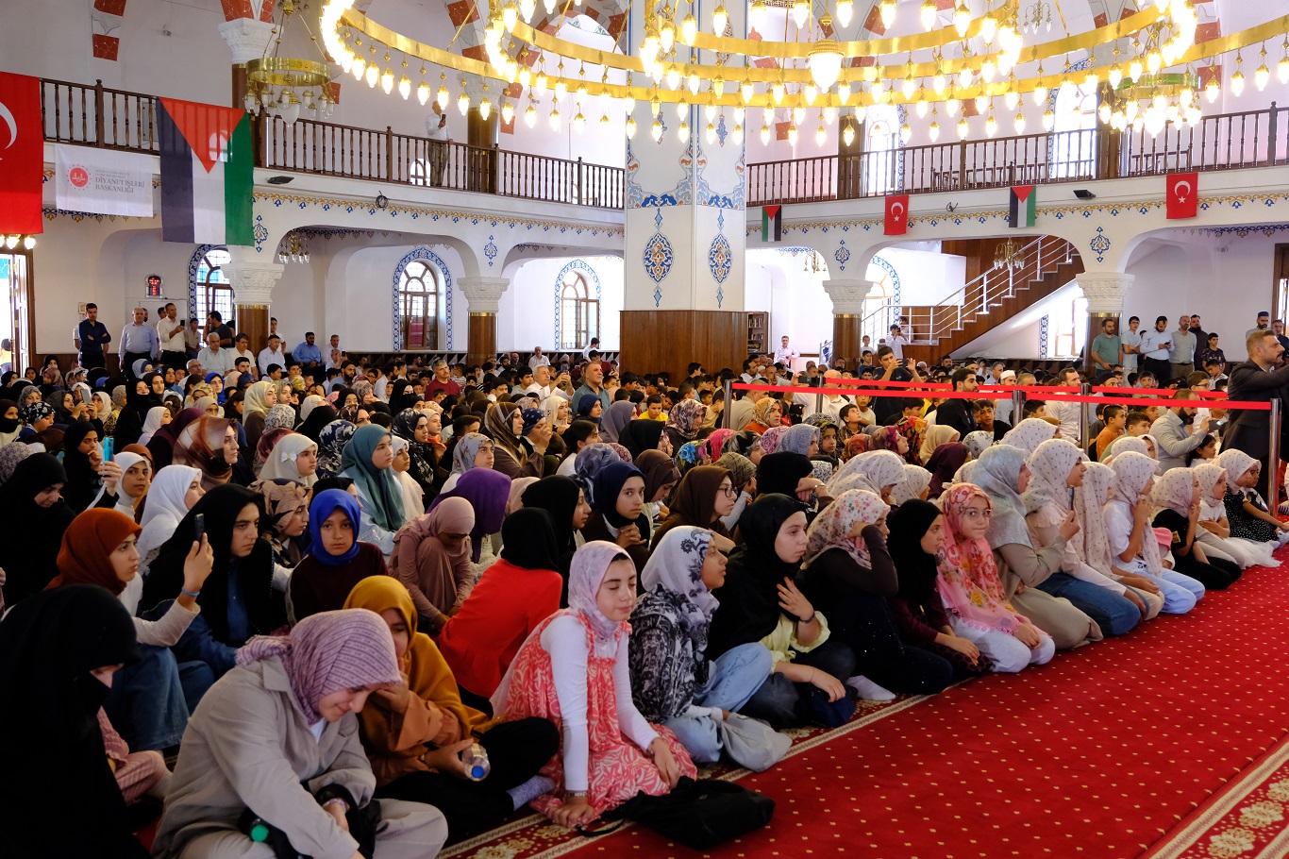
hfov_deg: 58.7
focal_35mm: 32
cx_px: 644
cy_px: 430
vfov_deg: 41.1
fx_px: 1145
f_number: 4
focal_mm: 21.2
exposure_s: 1/80
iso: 2000
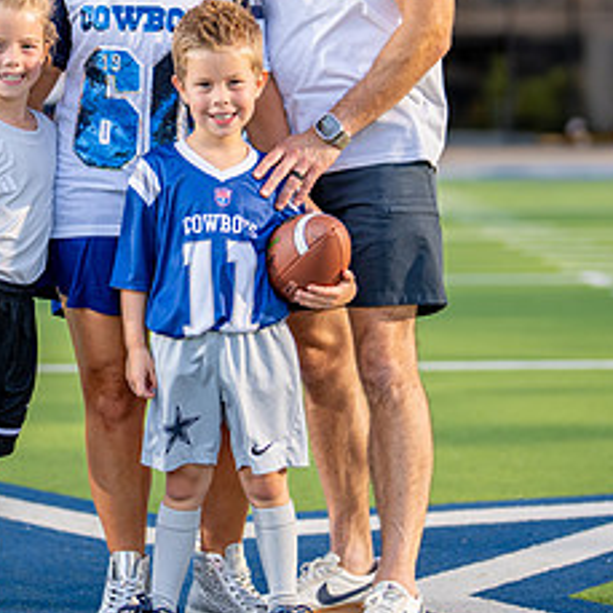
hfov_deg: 12.5
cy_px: 153
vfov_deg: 12.5
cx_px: 217
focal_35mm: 139
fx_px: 2785
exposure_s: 1/3200
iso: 125
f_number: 1.2
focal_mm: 50
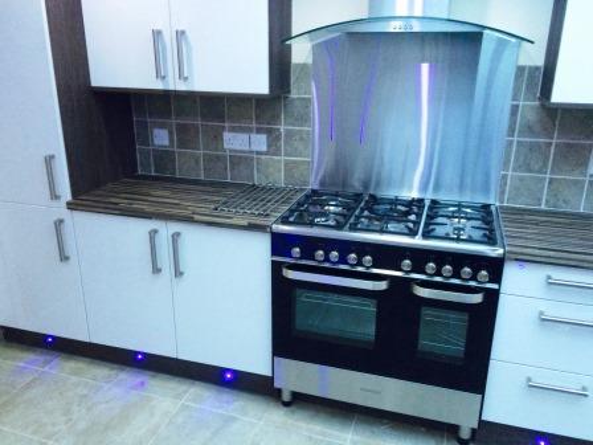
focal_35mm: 29
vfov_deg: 48.2
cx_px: 296
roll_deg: +1.4
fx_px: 497
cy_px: 222
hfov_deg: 61.7
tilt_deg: -20.3
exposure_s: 1/30
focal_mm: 4.15
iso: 200
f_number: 2.2
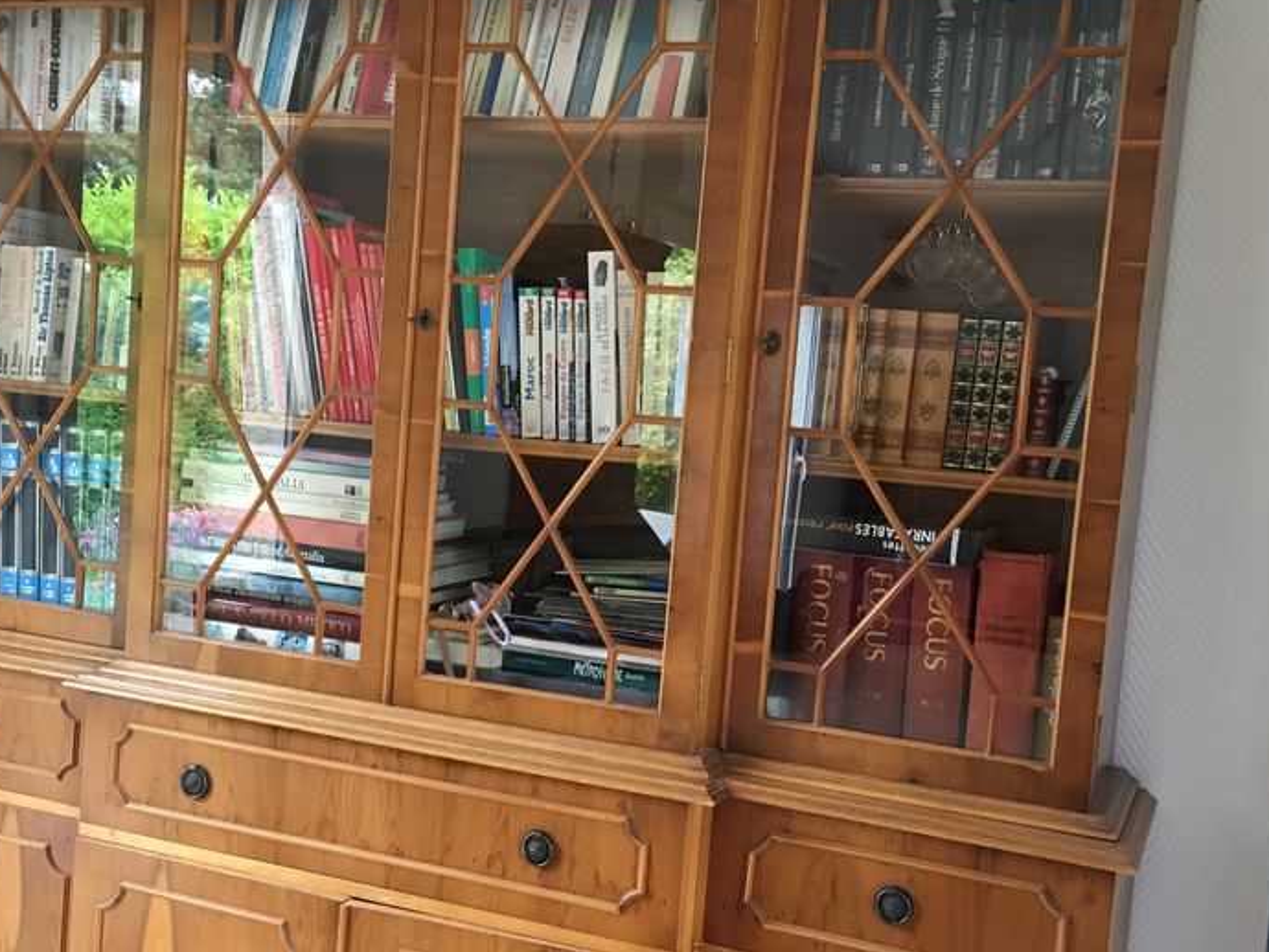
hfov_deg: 44.8
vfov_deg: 34.3
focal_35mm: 42
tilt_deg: -7.5
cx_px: 627
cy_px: 526
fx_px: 1540
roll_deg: -3.5
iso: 200
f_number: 2.2
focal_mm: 4.15
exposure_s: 1/33
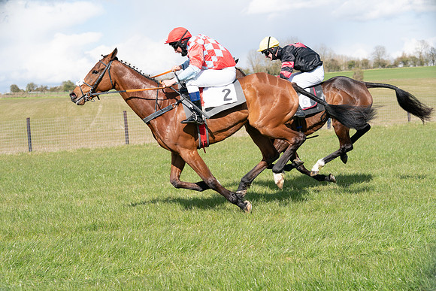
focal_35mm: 70
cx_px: 218
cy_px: 146
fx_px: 848
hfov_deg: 28.8
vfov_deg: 19.5
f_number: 5
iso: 400
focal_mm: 70
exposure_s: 1/1600
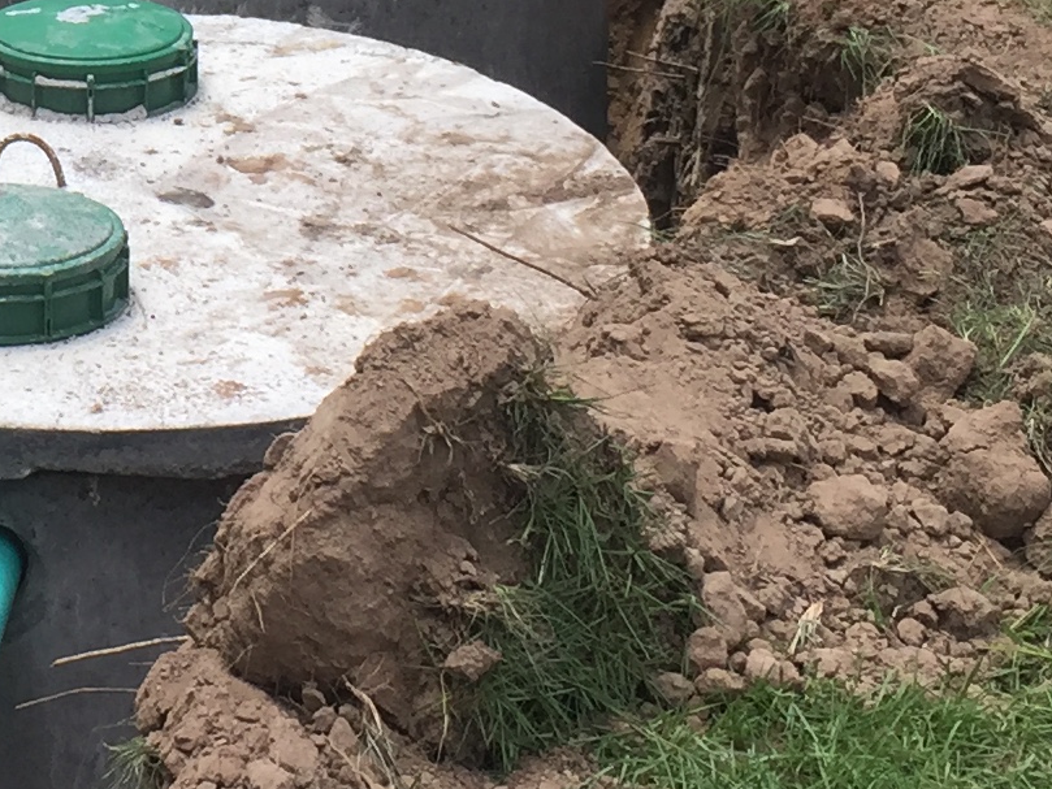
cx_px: -178
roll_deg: -0.1
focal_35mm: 117
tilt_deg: -15.5
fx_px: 3556
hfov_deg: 16.2
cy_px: -138
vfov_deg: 12.4
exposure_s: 1/706
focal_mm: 4.15
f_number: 2.2
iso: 32
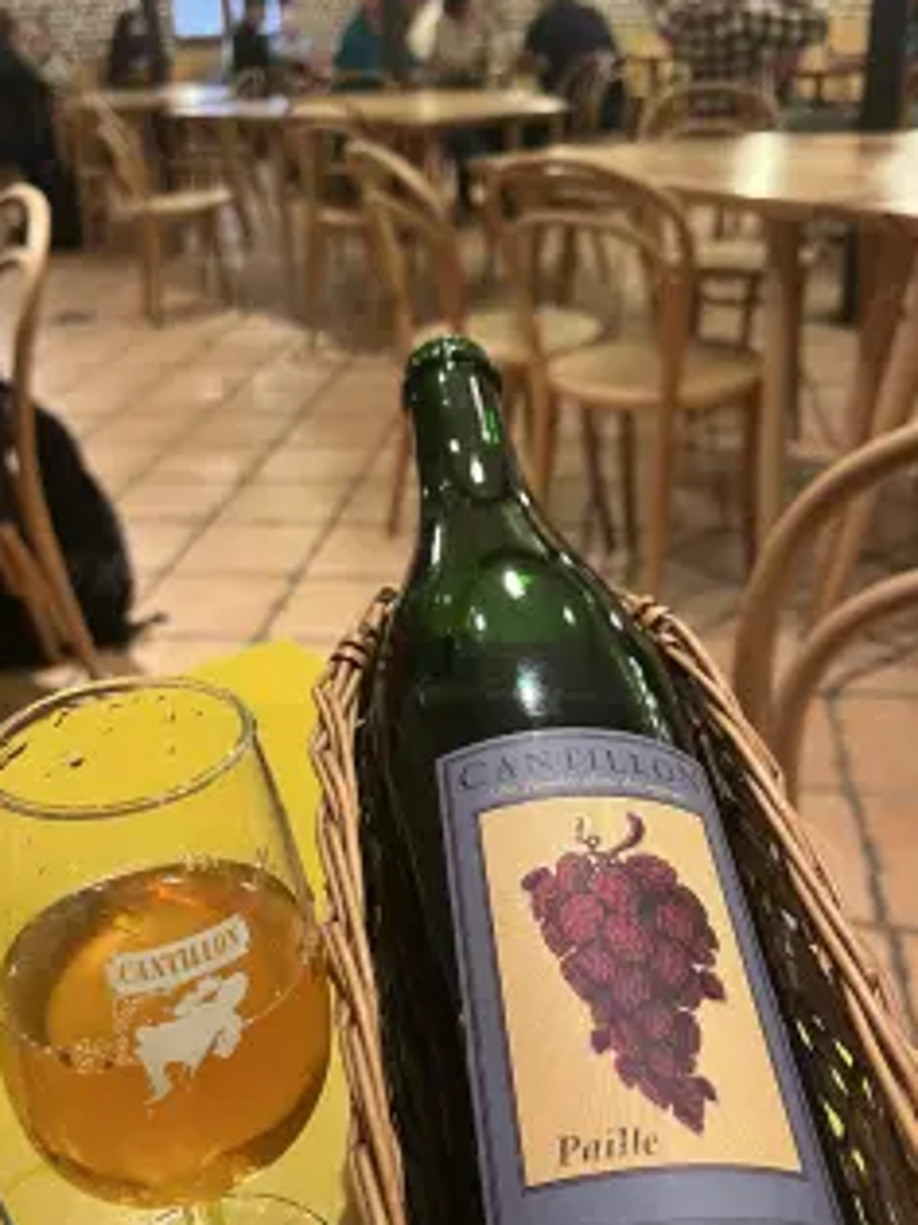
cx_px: 416
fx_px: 1168
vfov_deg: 55.3
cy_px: 657
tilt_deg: -27.7
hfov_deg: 42.9
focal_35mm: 33
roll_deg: +3.4
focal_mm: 5.1
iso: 320
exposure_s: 1/50
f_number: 1.6
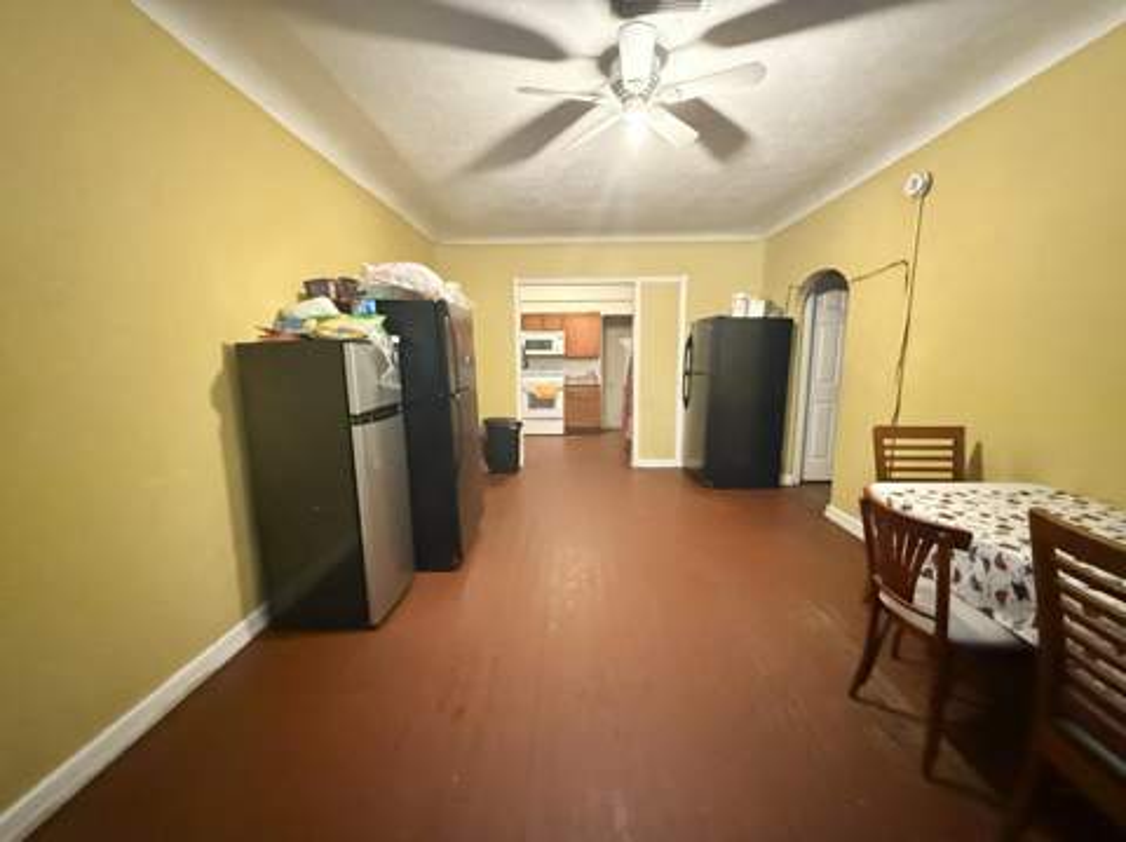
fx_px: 455
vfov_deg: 85.6
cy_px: 421
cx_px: 563
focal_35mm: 14
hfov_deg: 102.1
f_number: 2.2
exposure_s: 1/30
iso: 1600
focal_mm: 2.22
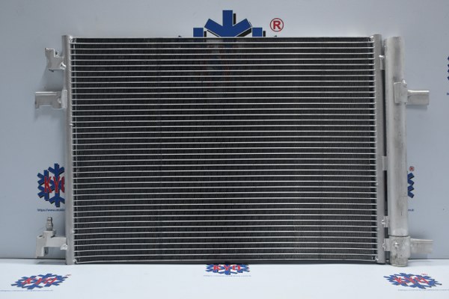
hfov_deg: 53.1
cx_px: 224
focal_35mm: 36
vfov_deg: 36.9
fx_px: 449
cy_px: 150
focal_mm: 24
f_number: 4.2
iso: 360
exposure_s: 1/40
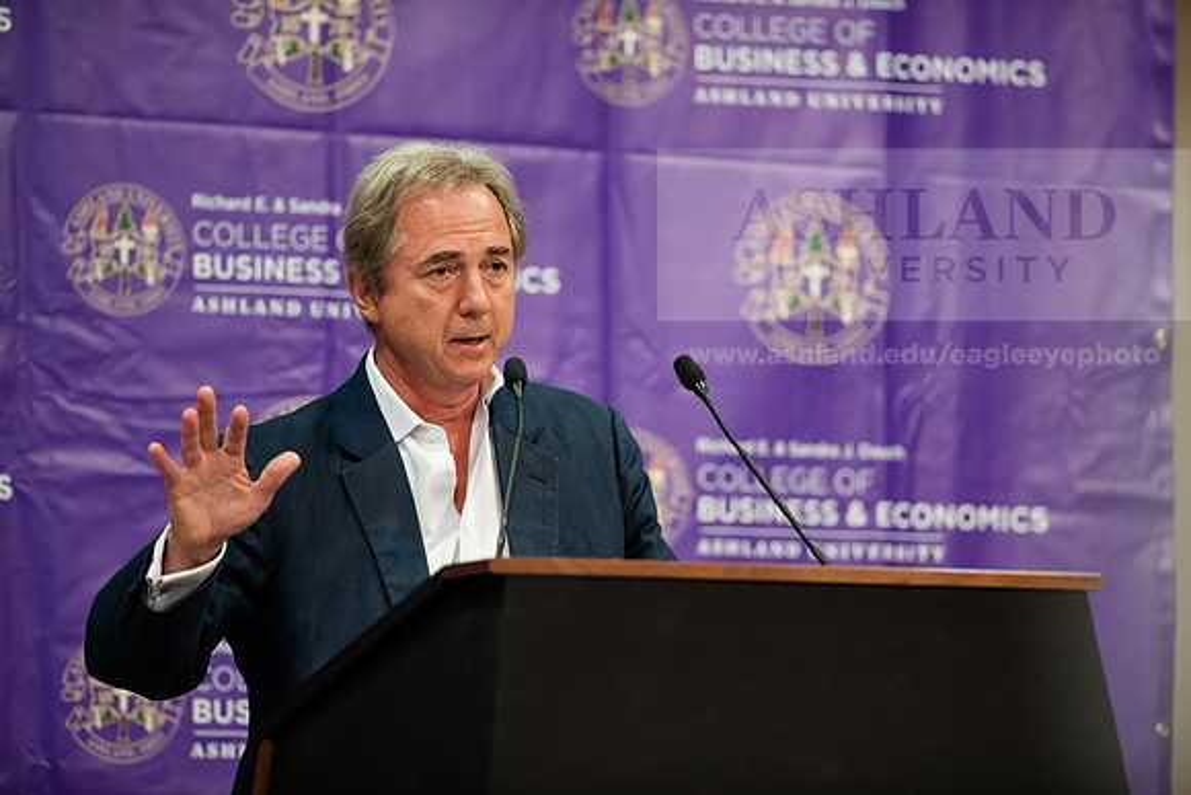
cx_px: 596
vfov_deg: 4.6
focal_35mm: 300
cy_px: 398
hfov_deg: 6.9
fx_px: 9927
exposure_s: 1/200
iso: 2500
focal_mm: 300
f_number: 3.2
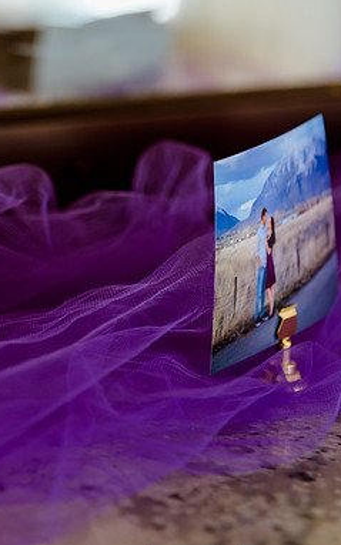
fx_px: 2333
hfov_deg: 8.3
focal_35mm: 157
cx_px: 40
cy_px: 271
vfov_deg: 13.3
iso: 1000
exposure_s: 1/100
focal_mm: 98
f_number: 4
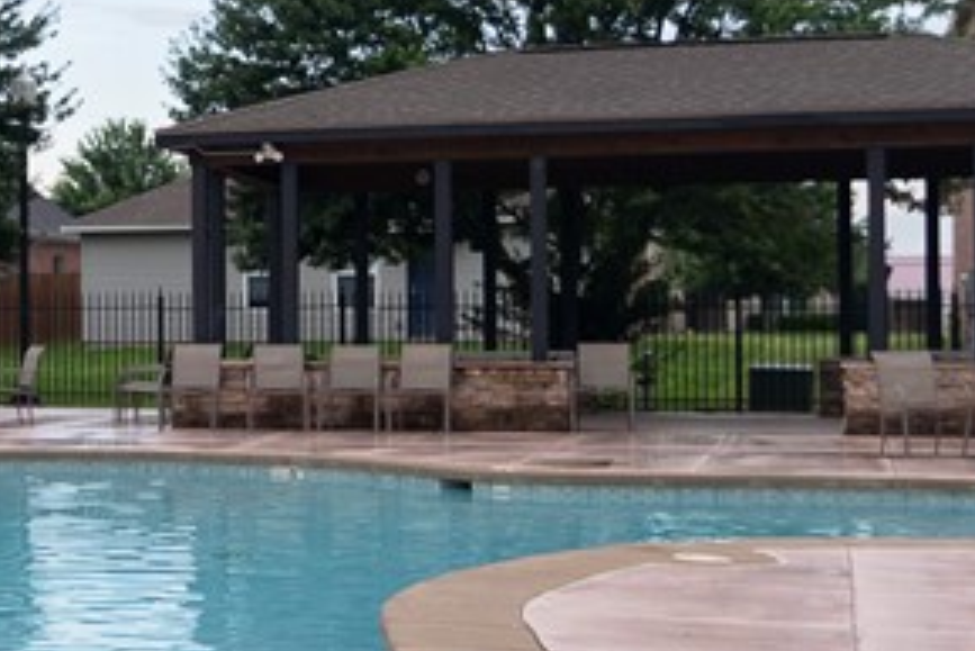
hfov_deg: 21.1
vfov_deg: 15.2
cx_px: -174
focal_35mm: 90
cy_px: 307
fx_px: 2439
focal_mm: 24
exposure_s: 1/800
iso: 200
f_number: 3.2
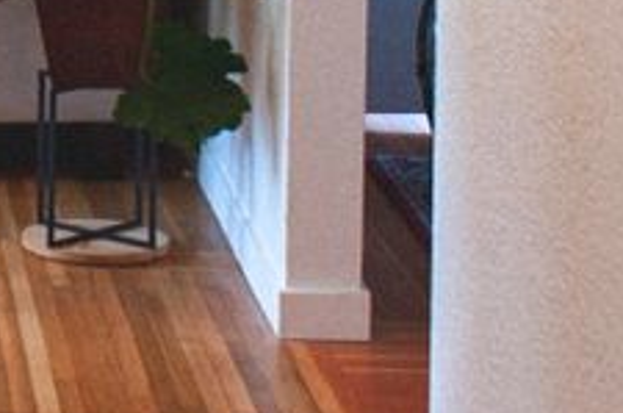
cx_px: -258
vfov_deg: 7.6
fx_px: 2953
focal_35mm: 171
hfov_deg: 11.6
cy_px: -425
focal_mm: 24
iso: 320
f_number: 4
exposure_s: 1/60
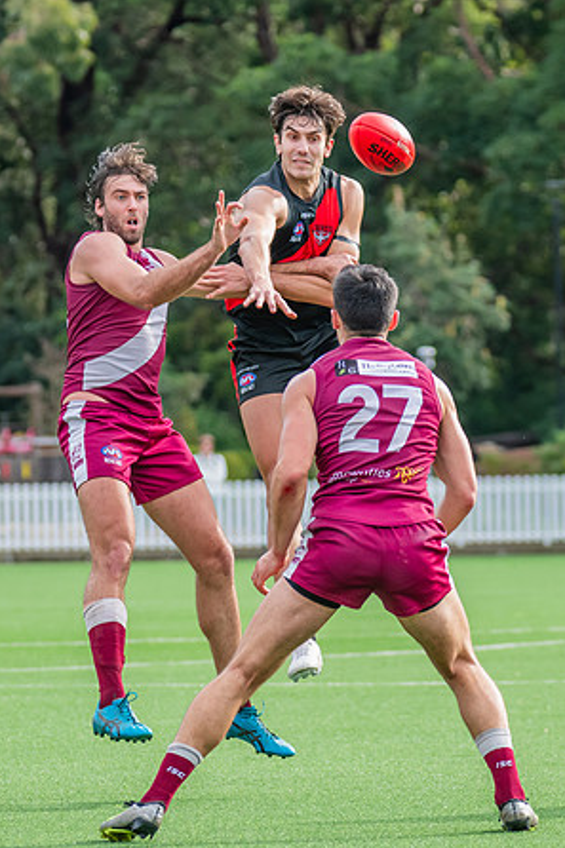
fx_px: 8976
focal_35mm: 381
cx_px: 111
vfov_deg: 5.4
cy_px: 342
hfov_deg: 3.6
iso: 800
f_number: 5.6
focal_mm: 210
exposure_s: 1/1250
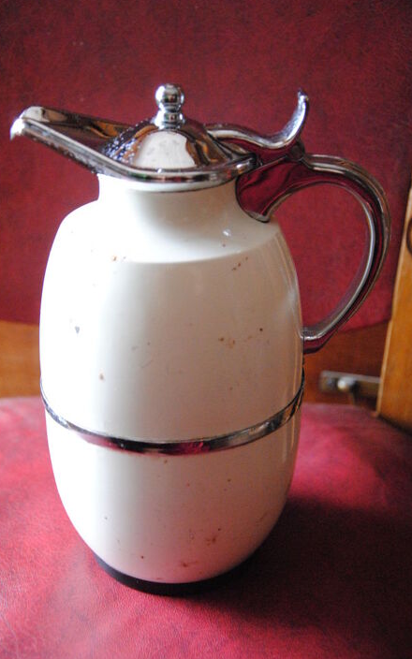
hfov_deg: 24.4
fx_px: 952
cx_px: 188
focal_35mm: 53
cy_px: 329
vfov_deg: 38.2
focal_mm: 34
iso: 1600
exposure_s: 1/25
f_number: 4.2
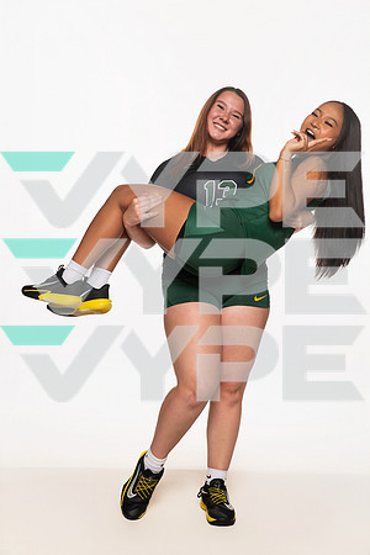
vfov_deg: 33.4
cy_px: 278
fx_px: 925
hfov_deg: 22.6
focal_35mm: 60
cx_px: 185
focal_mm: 60
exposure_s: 1/320
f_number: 7.1
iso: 800
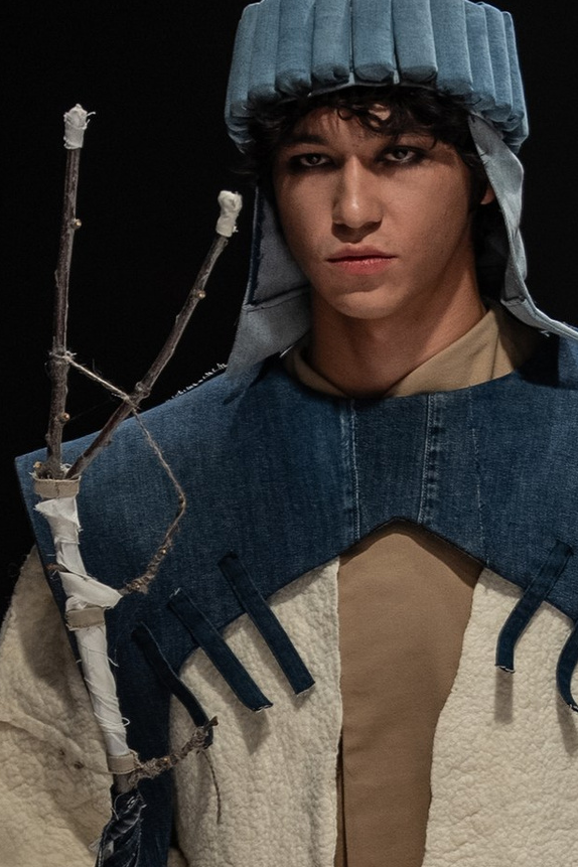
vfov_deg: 2.3
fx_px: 21481
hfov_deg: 1.5
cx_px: 500
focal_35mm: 892
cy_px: 875
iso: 200
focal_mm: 200
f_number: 2.8
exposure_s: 1/400
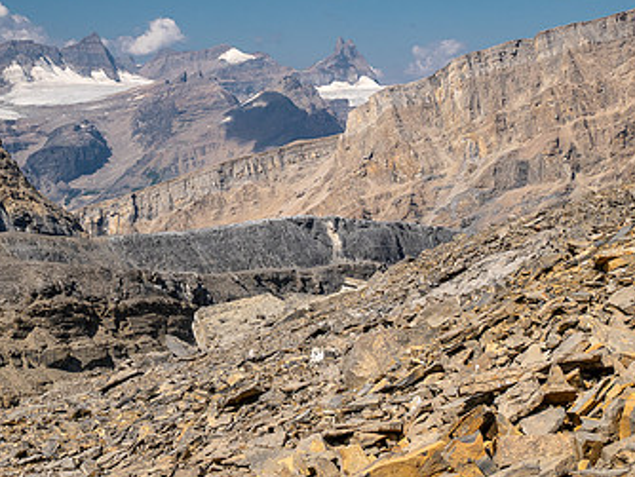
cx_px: 148
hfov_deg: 17.6
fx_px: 2038
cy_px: 145
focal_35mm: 111
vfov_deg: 13.3
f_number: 8
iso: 200
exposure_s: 1/320
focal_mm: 32
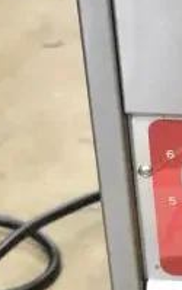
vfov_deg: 11.1
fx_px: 1497
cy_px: 140
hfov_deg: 6.8
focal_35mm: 189
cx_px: 313
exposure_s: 1/40
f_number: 4
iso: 3600
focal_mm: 27
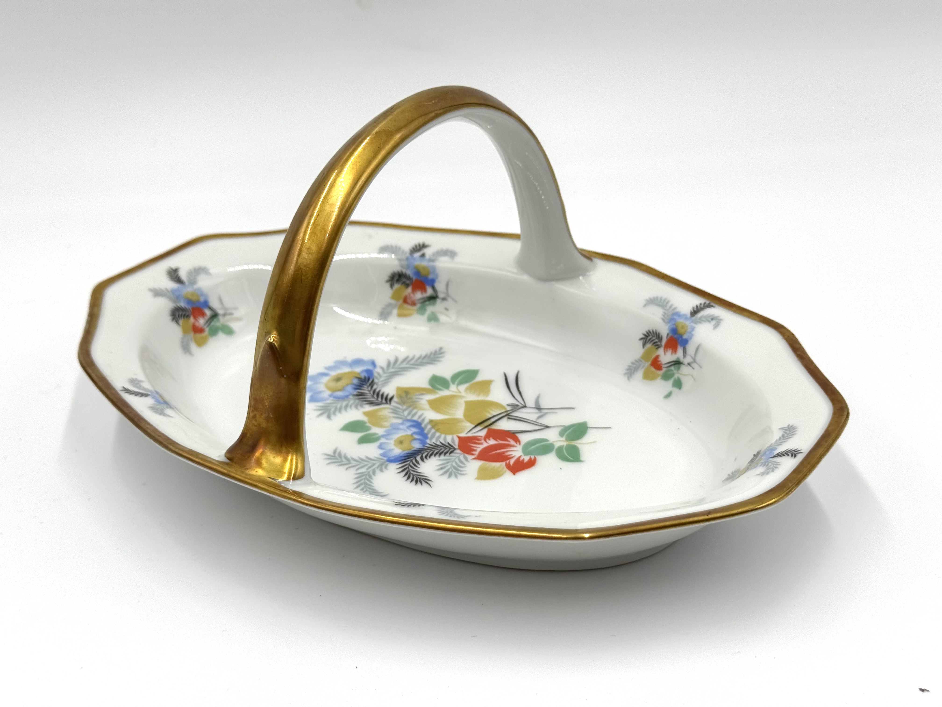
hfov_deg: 39.7
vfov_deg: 30.3
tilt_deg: -29.3
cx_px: 471
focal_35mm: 48
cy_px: 354
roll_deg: +3.0
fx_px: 1306
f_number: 1.78
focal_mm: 6.76
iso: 64
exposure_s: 1/1193
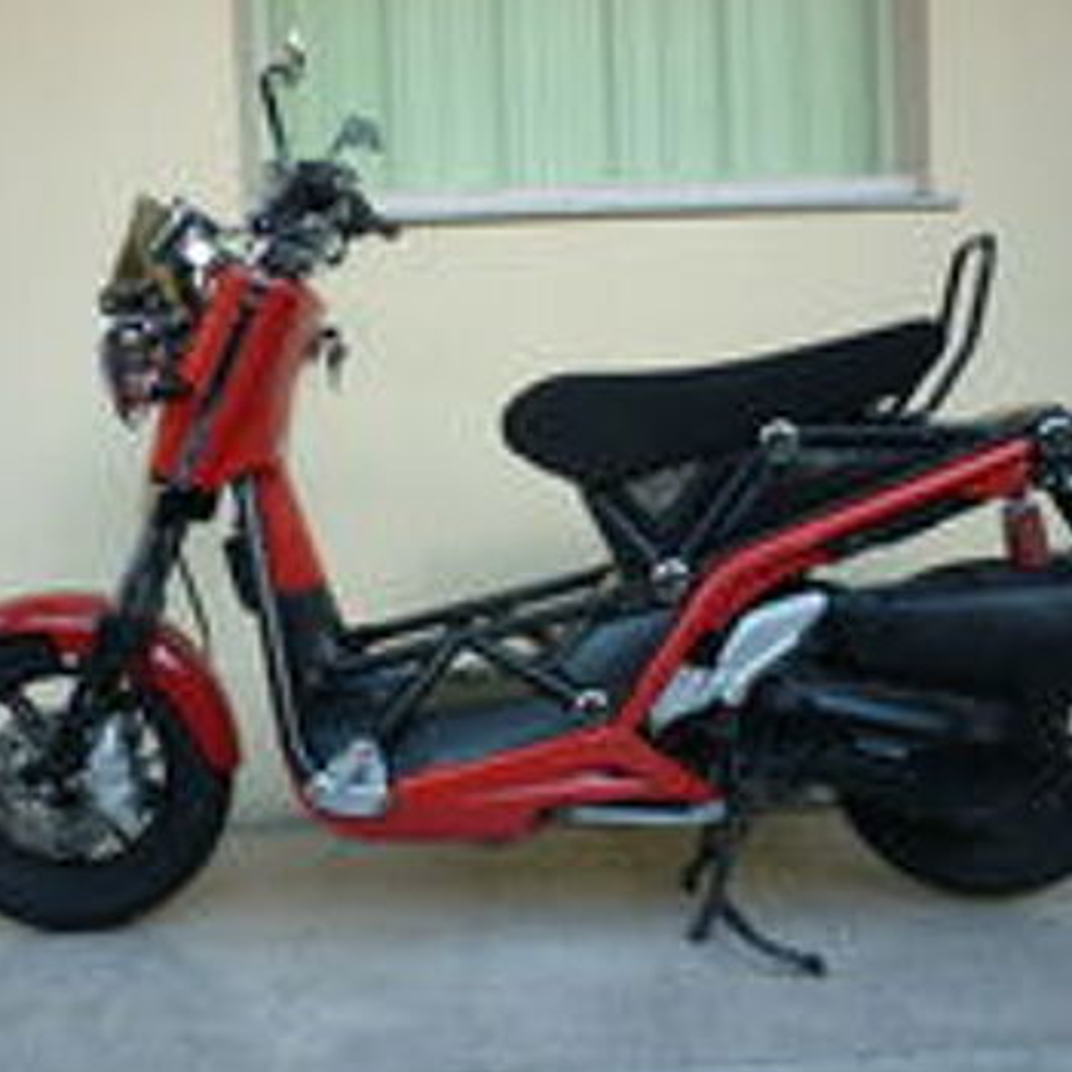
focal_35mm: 40
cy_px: 536
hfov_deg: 41.9
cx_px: 533
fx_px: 1401
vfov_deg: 41.9
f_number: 2.8
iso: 80
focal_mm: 5.5
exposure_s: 1/60
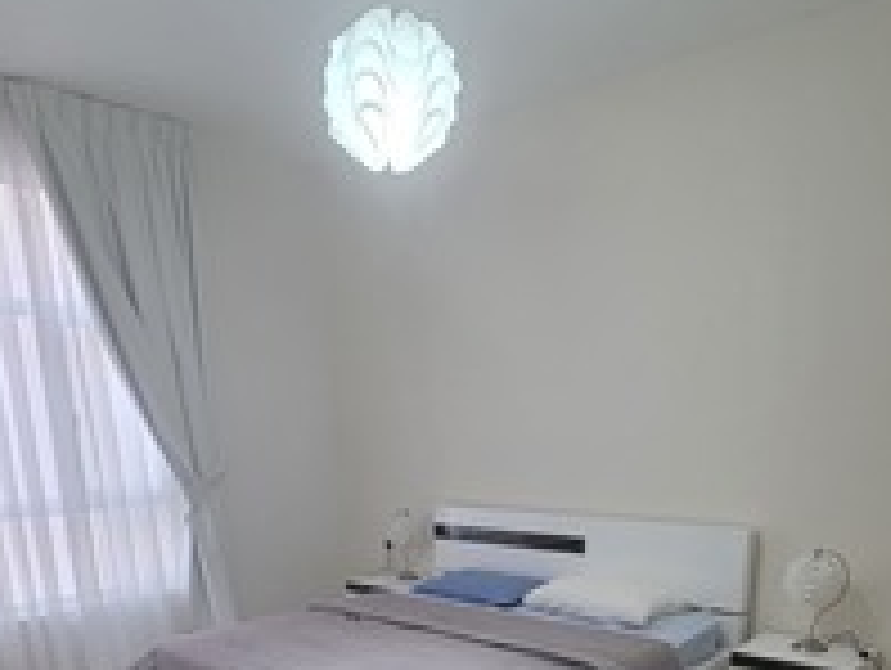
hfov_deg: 59.9
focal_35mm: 30
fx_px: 773
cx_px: 430
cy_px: 668
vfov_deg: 41.0
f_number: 1.9
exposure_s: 1/50
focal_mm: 2.2
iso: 250
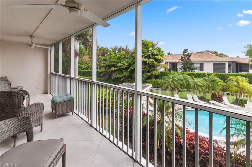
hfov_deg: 100.5
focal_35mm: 15
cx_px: 126
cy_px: 84
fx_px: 105
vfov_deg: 77.1
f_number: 8
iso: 200
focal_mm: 10
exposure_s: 1/250
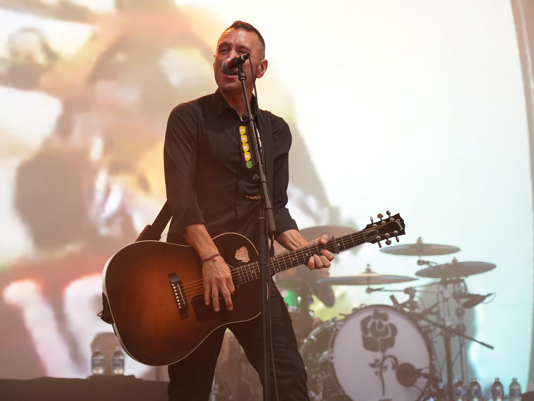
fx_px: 1759
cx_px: 266
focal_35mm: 114
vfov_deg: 13.0
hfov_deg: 17.3
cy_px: 201
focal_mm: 105
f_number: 4
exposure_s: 1/125
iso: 640
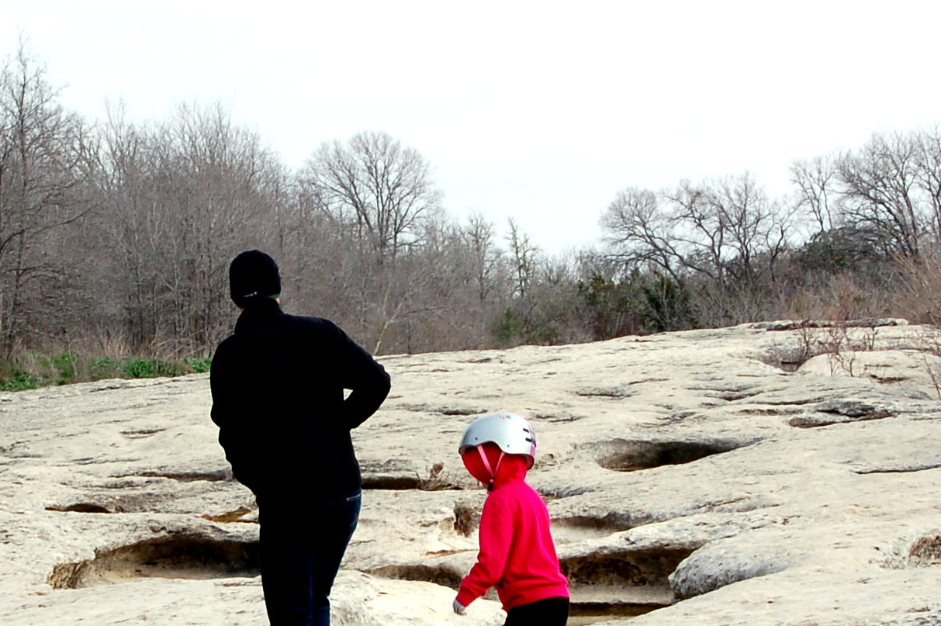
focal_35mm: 119
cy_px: 408
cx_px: 286
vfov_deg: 11.5
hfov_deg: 17.2
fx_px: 3108
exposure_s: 1/100
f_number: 16
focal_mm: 32
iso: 200
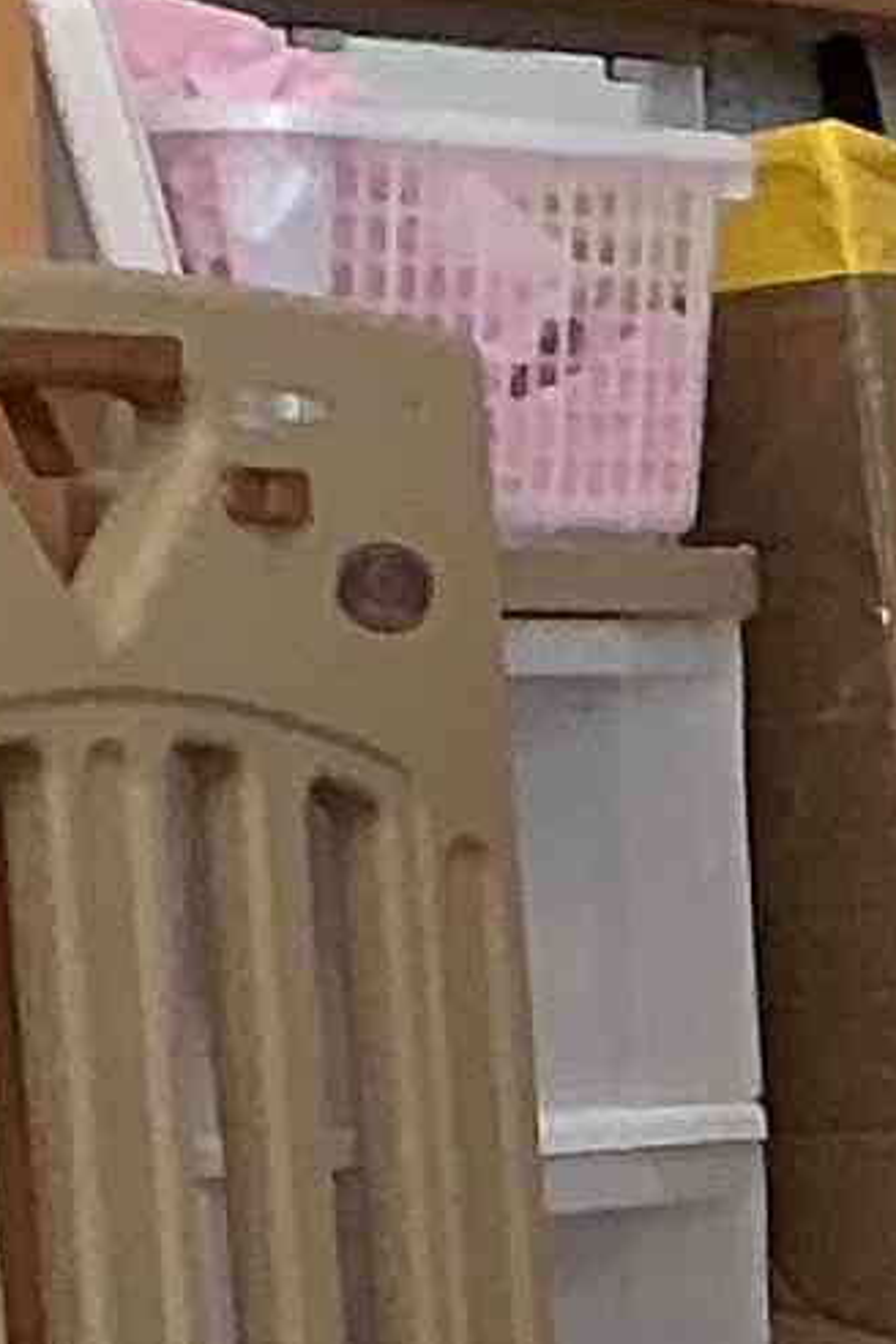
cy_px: 1997
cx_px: 4641
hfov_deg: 4.6
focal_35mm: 247
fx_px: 9221
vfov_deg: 8.2
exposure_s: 1/120
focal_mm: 3
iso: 50
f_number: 1.8
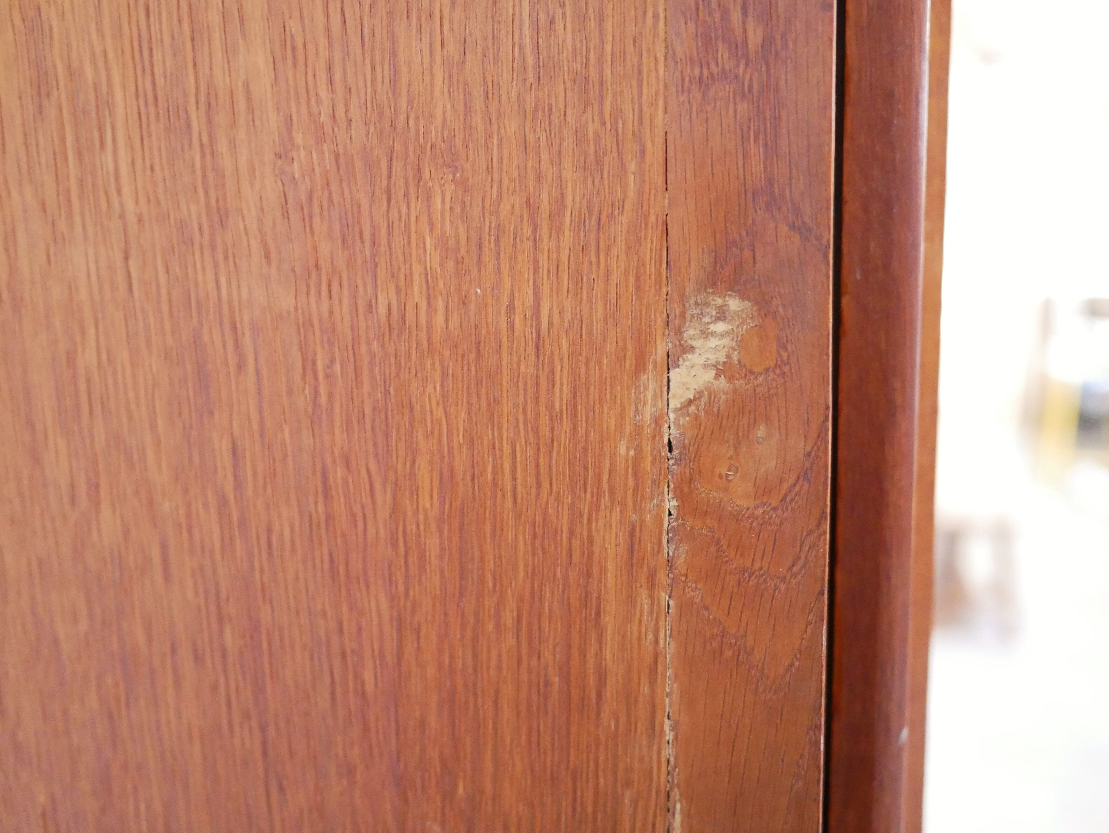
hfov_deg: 46.8
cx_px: 554
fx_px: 1282
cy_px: 416
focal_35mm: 40
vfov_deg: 36.0
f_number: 1.7
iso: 3200
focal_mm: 20
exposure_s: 1/25
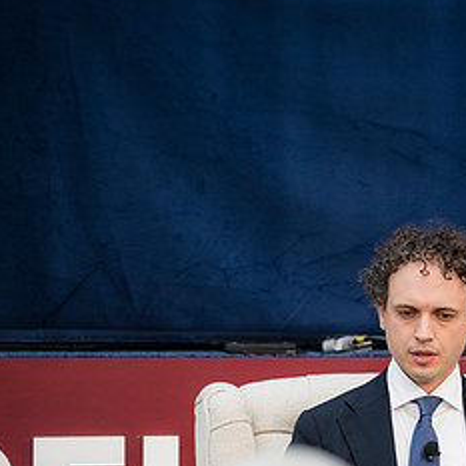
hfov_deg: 5.5
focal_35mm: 317
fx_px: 4828
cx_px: 432
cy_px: 355
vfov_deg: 5.5
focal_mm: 150
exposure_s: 1/320
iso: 360
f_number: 2.8
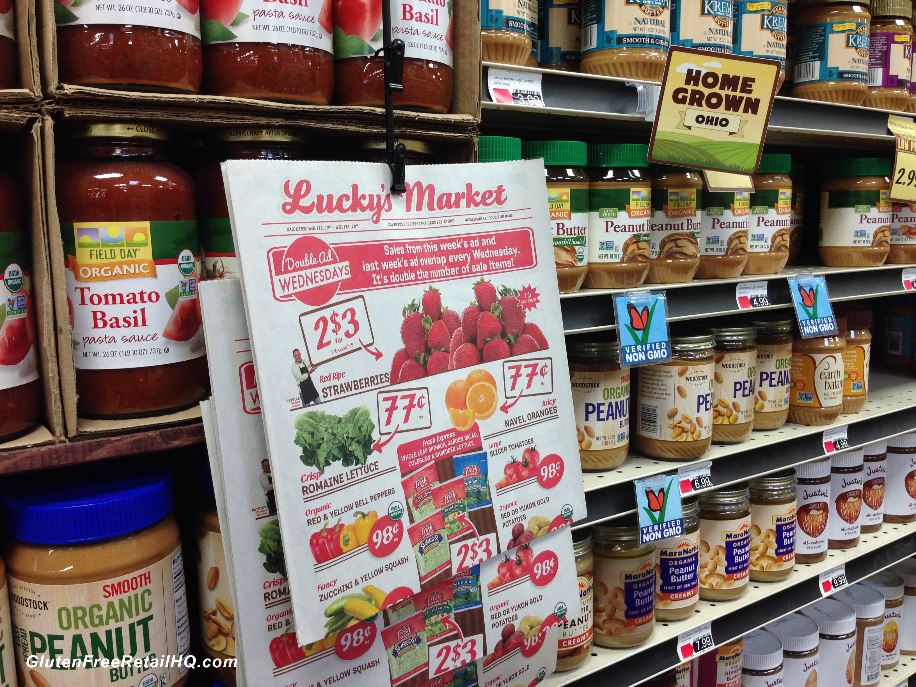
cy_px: 344
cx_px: 458
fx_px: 873
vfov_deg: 42.9
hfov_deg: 55.4
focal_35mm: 33
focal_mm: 4.12
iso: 64
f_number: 2.4
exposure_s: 1/60
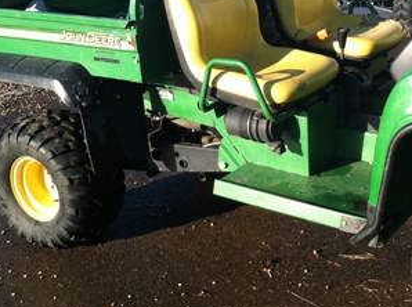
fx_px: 760
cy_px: 142
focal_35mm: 64
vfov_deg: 22.8
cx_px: 279
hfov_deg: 30.1
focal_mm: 3.85
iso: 80
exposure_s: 1/484
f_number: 2.8
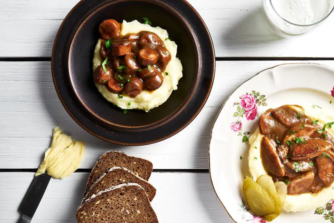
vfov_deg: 33.4
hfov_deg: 48.0
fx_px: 371
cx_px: 207
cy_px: 122
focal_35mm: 40
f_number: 22
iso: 100
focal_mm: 32
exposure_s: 1/125
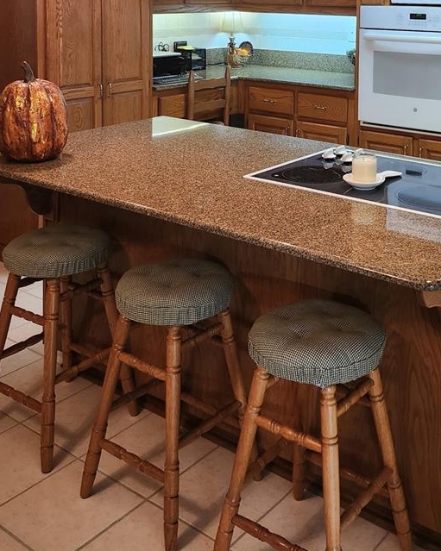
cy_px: 39
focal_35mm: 44
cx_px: 331
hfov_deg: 33.5
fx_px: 718
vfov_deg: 38.6
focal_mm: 5
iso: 320
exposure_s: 1/120
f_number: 1.8
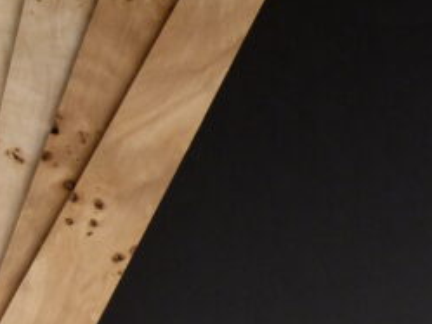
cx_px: 0
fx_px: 1174
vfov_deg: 15.7
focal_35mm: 94
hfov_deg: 20.2
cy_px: 149
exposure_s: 1/30
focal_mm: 7
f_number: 3.5
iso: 200
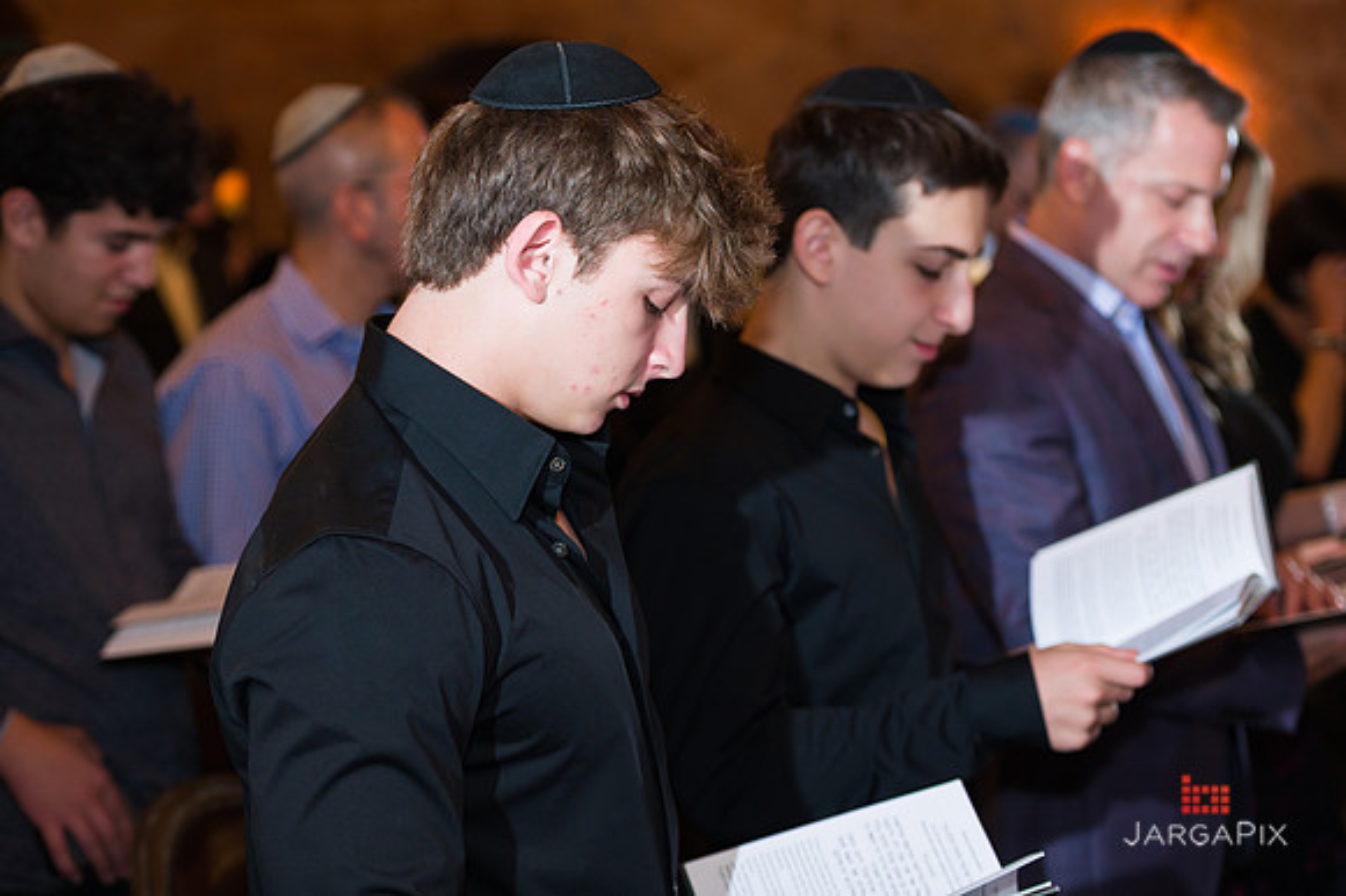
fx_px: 2660
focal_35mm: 71
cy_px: 448
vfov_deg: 19.1
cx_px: 674
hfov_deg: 28.4
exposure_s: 1/200
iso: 1000
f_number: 4
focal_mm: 70
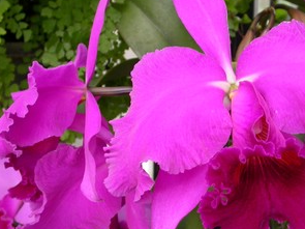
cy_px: 107
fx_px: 502
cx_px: 202
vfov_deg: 25.6
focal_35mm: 57
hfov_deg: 33.5
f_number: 2.6
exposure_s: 1/42.6
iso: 100
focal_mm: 7.85
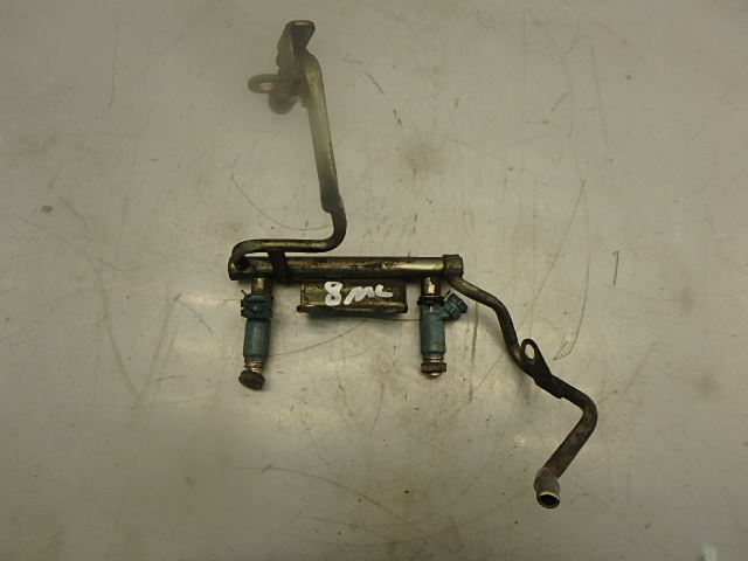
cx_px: 374
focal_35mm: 21
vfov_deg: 63.4
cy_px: 280
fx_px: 454
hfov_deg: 79.0
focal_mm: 3.7
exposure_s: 1/80
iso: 125
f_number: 3.5
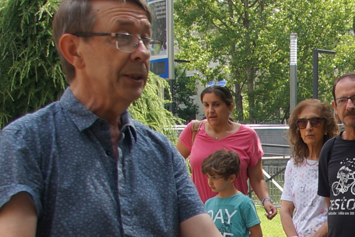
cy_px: 258
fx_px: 897
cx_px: 412
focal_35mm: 91
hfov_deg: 21.0
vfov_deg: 14.7
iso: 100
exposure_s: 1/250
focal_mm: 16
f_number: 4
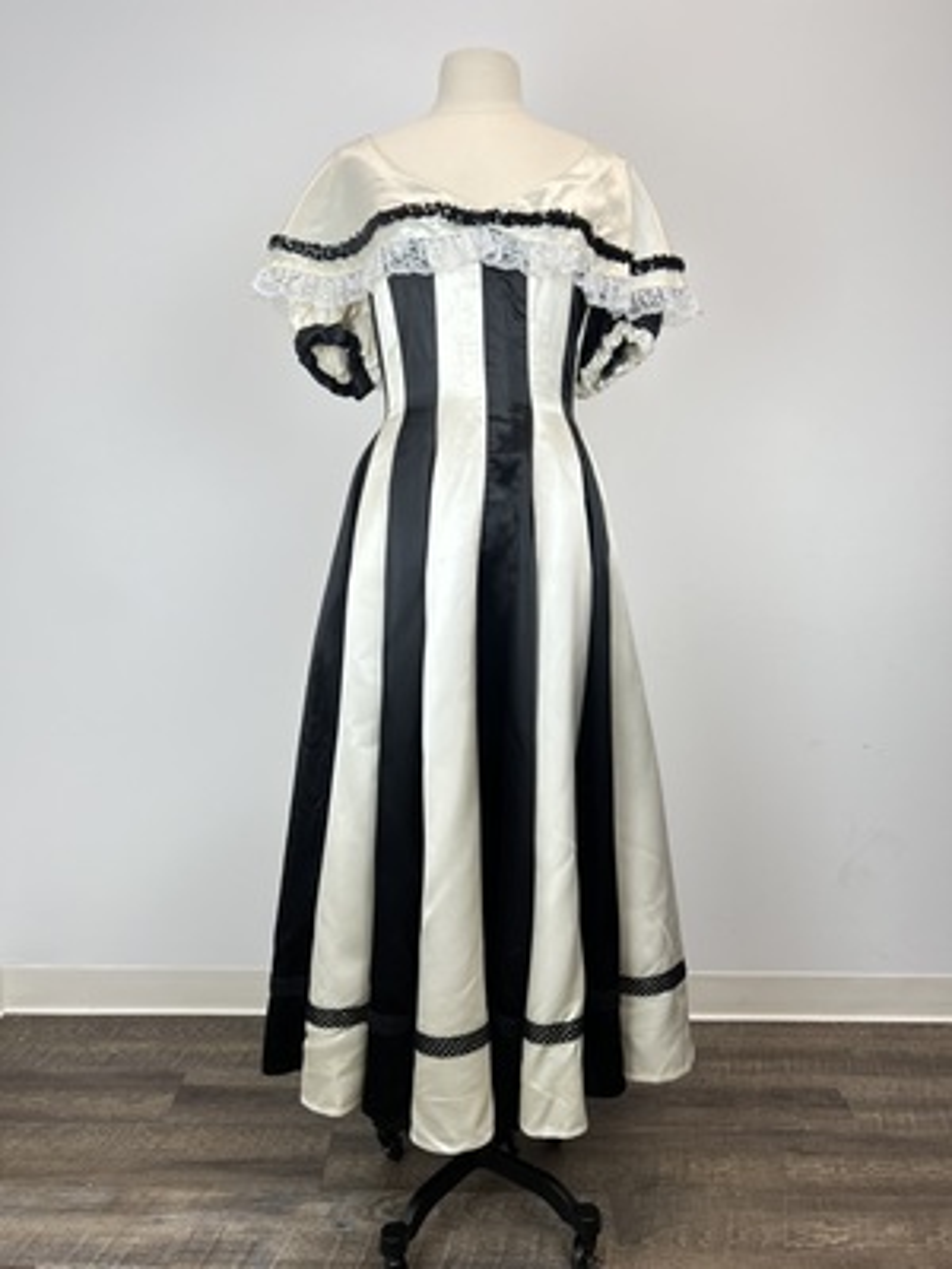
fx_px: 953
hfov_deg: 53.1
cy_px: 634
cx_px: 476
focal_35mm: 26
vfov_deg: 67.3
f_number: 1.5
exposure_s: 1/125
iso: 50
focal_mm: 5.7
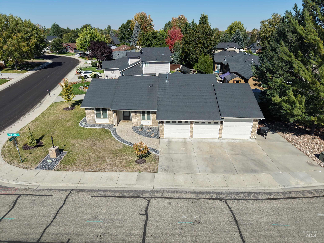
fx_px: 225
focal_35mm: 24
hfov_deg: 71.6
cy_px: 122
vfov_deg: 56.8
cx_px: 162
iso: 200
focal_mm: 8.67
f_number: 1.8
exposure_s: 1/6000
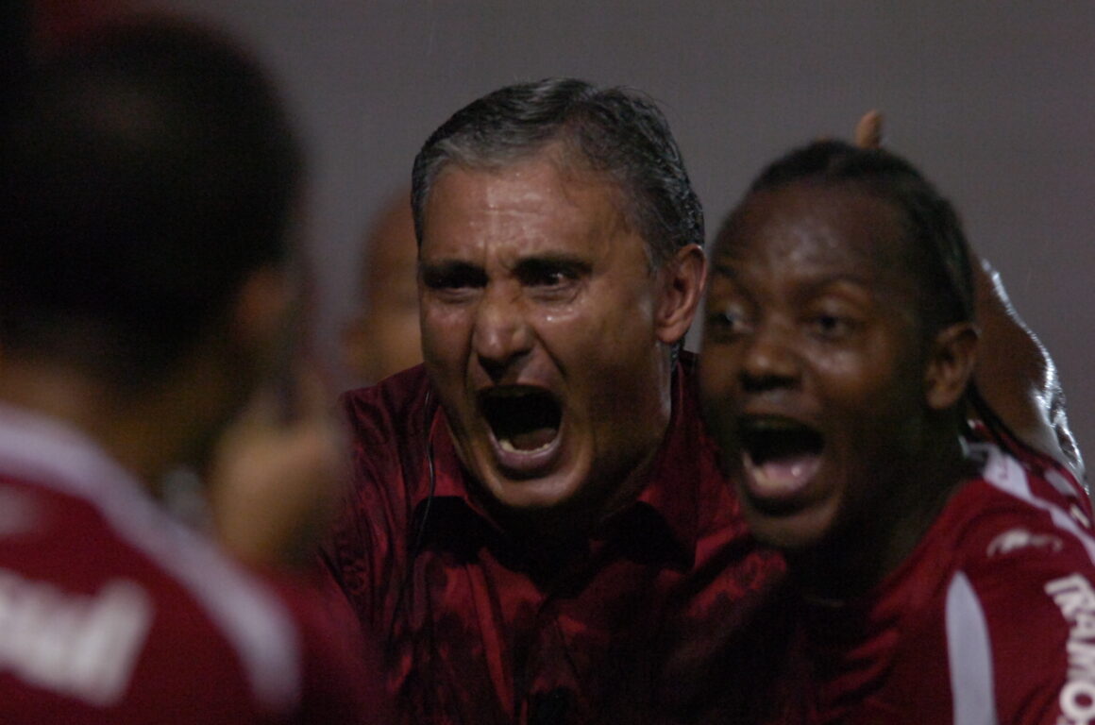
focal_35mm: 600
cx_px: 548
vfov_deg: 2.3
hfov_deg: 3.4
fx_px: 18210
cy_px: 362
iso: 1600
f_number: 2.8
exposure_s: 1/320
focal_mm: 400
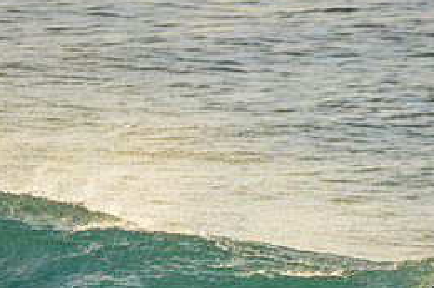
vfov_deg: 0.8
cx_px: 290
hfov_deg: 1.2
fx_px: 21517
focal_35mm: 1786
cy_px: 314
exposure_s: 1/2000
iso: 450
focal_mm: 800
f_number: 6.3
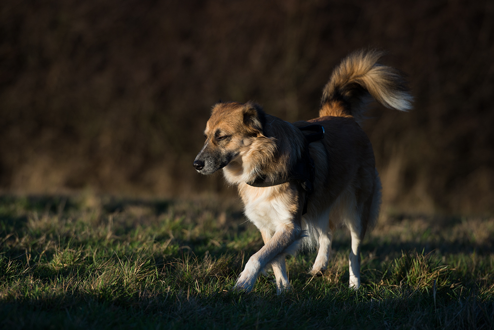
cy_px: 165
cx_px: 247
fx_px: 2745
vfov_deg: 6.9
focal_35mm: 200
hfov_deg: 10.3
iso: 125
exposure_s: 1/1000
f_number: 4
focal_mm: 200
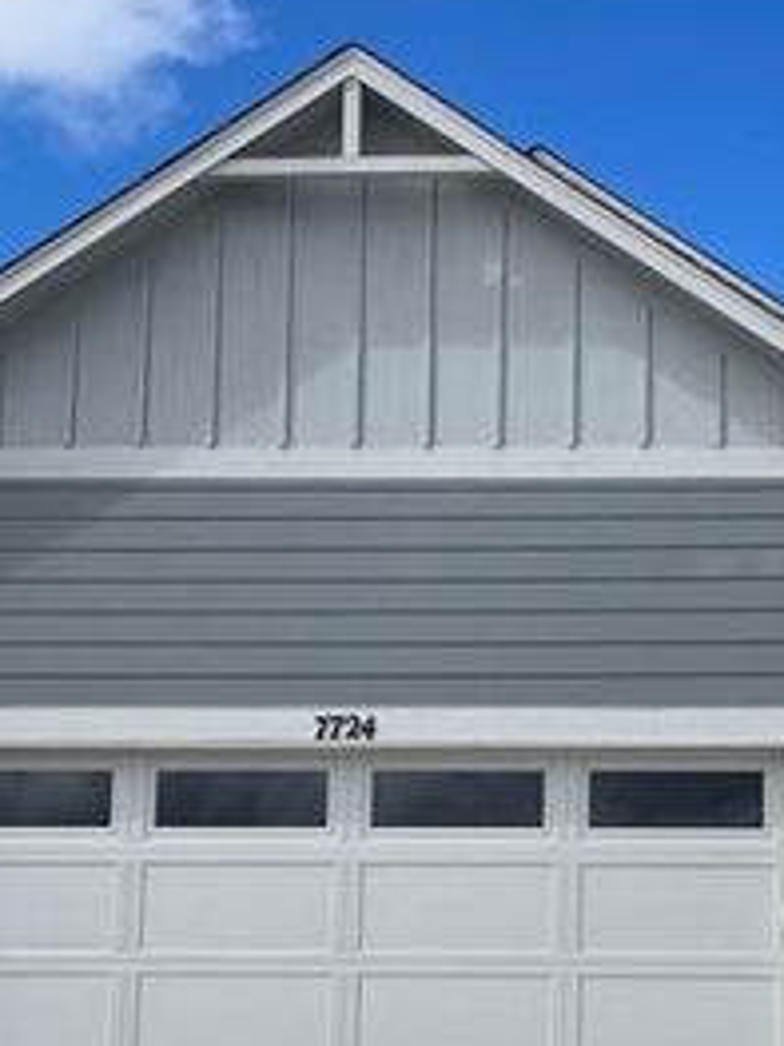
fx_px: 1995
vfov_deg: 29.1
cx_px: 609
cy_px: 728
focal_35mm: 66
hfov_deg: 22.0
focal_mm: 4.2
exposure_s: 1/5814
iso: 32
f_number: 1.6
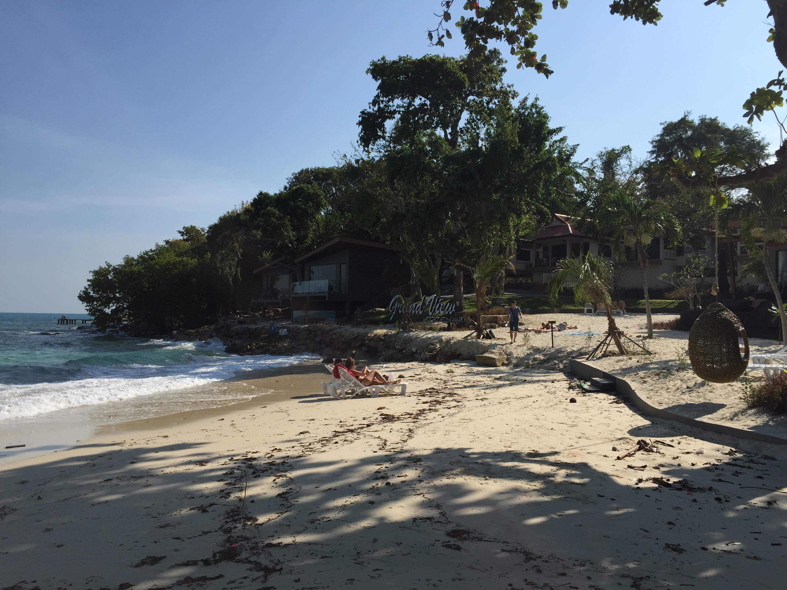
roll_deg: -1.6
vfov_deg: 48.2
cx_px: 394
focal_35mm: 29
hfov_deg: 61.7
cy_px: 295
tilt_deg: +2.4
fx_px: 659
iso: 32
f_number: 2.2
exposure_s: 1/3300
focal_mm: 4.15
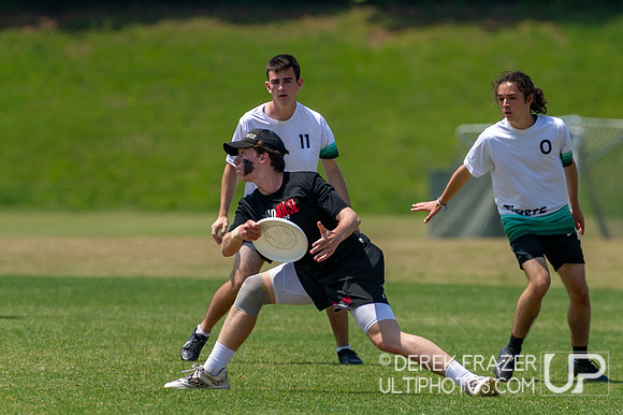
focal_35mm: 573
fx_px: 9916
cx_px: 349
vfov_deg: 2.4
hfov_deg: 3.6
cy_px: 135
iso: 200
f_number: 4
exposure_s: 1/2000
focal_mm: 280
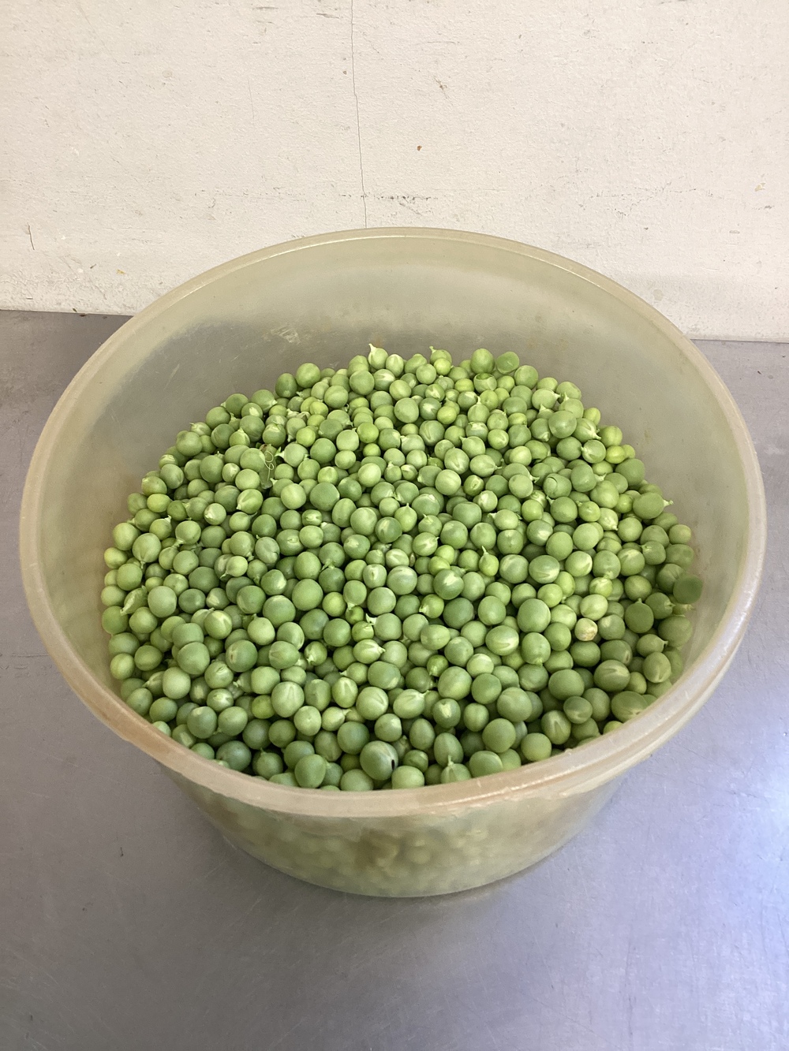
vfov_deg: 58.3
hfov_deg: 45.4
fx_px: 942
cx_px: 394
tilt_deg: -56.8
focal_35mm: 31
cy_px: 526
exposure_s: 1/60
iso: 125
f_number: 2.4
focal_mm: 3.3
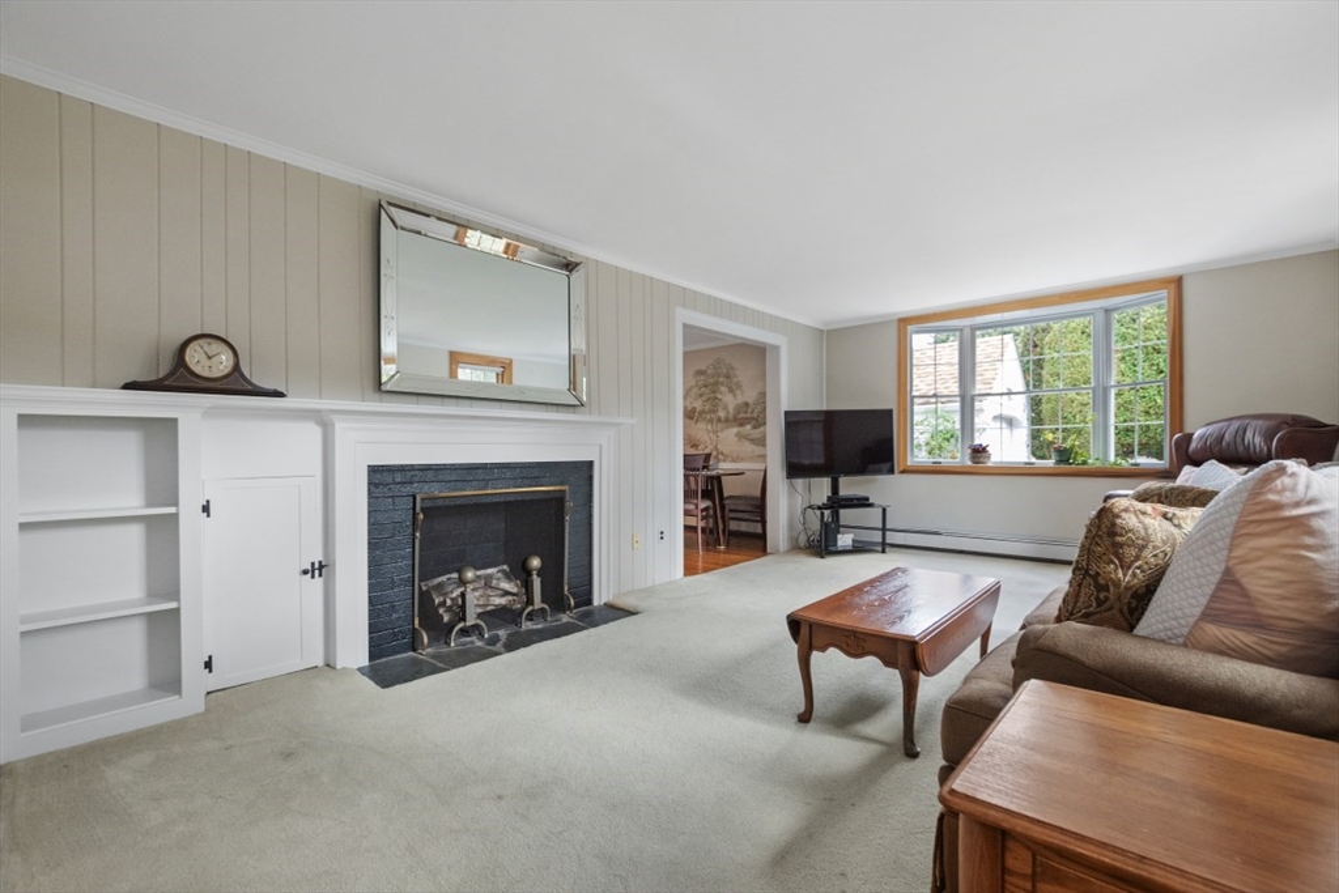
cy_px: 446
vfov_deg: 77.3
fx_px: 558
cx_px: 670
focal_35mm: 15
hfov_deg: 100.4
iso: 640
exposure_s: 1/80
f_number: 5
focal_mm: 10
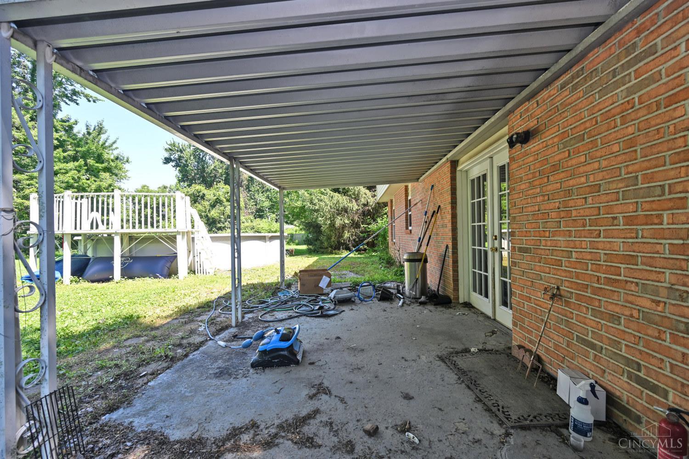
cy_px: 230
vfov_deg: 81.2
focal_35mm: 14
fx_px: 268
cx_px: 344
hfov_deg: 104.3
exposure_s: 1/125
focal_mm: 14
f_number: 5.6
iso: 125
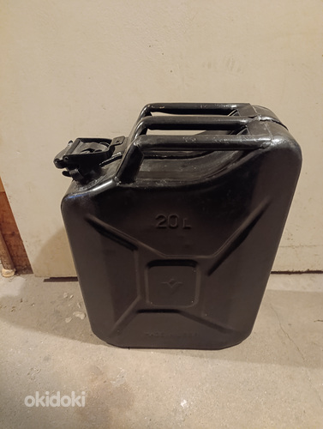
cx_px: 162
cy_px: 214
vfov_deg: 73.8
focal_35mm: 23
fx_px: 285
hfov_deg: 59.0
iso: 10000
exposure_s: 1/20
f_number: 1.6
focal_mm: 6.14
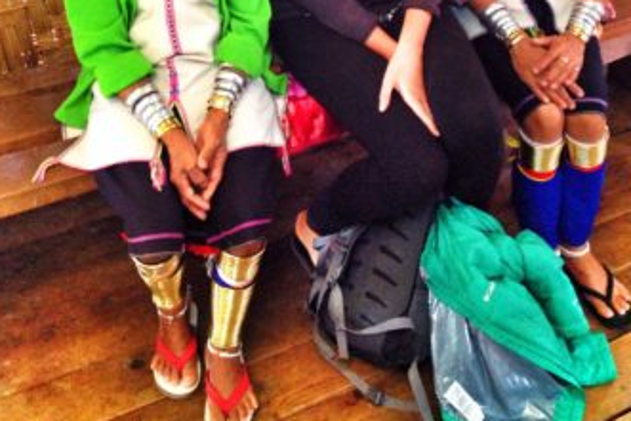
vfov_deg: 23.9
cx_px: 348
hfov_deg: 36.2
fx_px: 964
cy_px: 29
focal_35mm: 55
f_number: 2.4
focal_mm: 4.28
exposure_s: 1/20
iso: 250
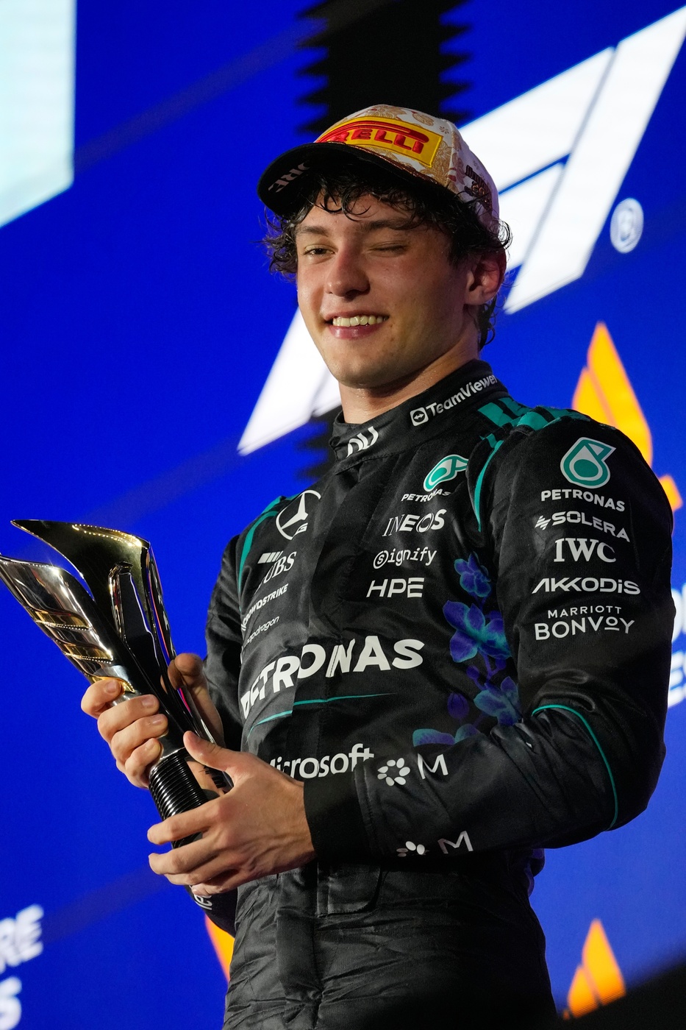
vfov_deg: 3.4
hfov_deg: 2.3
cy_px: 515
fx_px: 17153
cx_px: 343
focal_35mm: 600
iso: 4000
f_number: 4.5
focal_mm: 400
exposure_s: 1/500
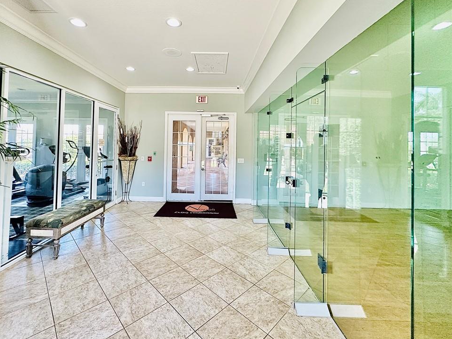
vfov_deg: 81.7
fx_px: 196
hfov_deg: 98.0
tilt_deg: -1.7
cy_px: 176
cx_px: 210
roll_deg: -0.5
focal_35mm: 15
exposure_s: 1/120
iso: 250
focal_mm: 2.22
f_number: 2.2
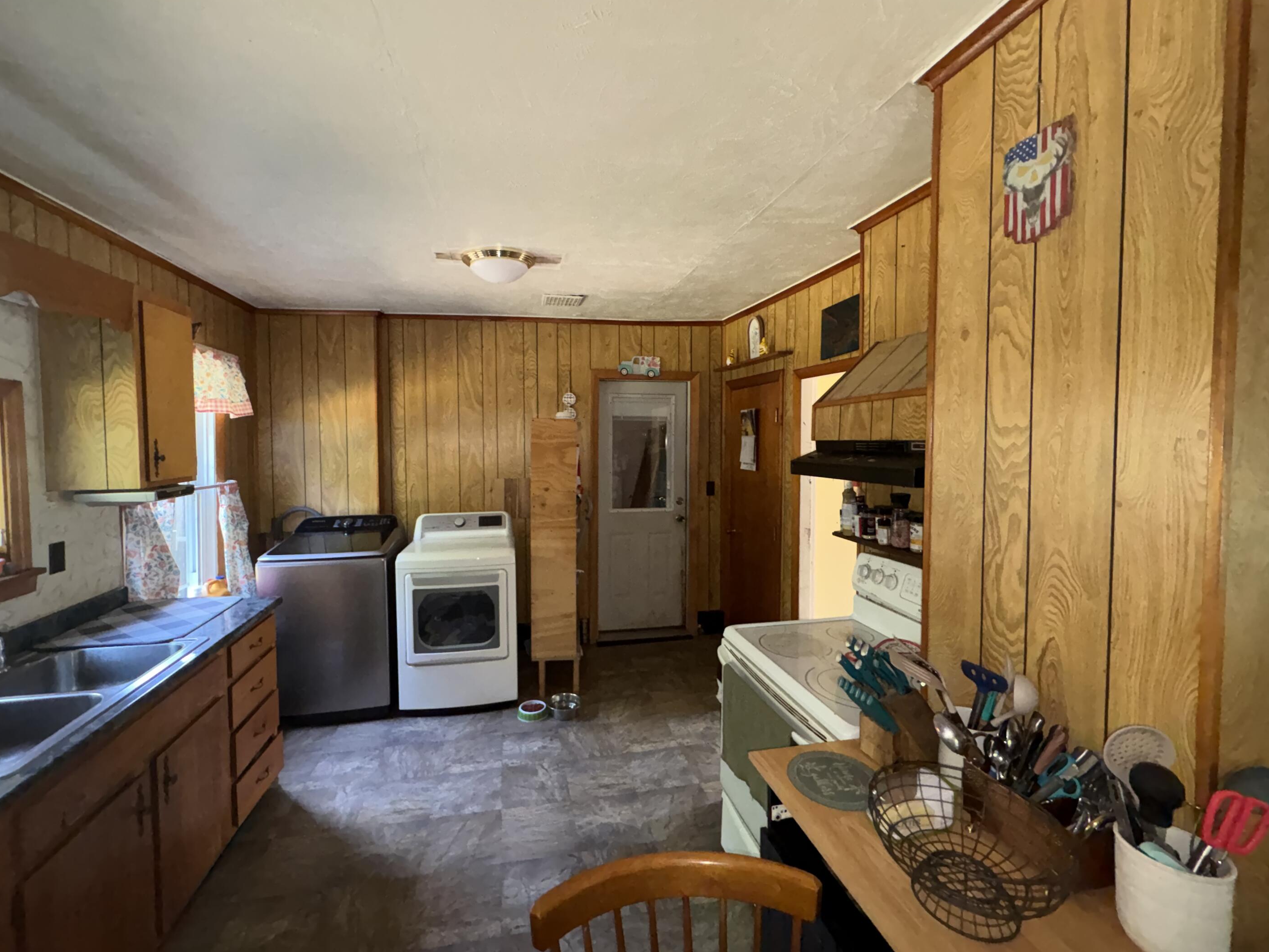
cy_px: 461
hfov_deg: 98.1
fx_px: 550
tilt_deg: -2.8
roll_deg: +0.5
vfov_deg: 81.7
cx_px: 605
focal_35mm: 15
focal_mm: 2.22
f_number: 2.2
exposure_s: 1/60
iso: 250
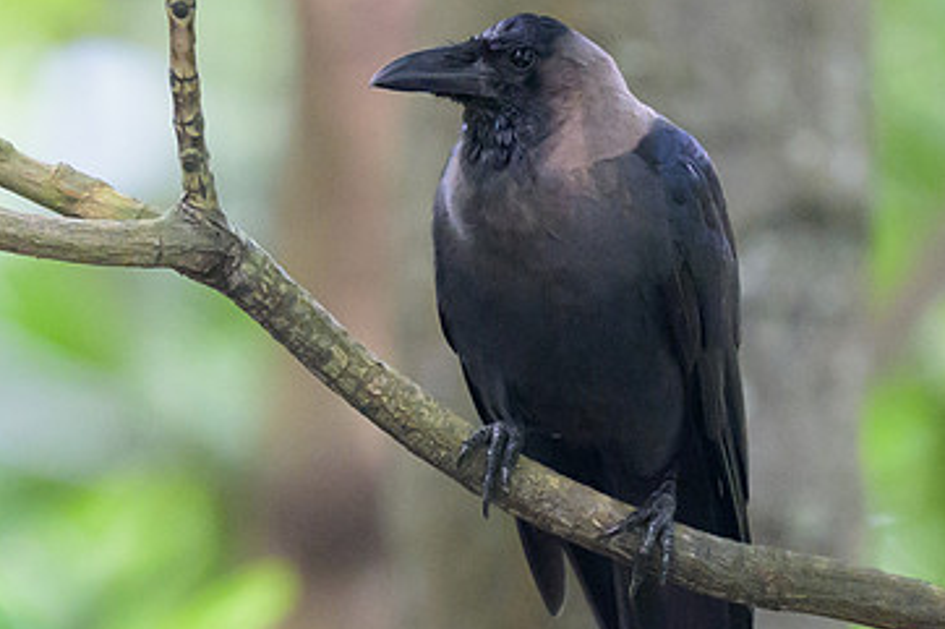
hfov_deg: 1.3
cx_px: 218
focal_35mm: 1649
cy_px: 304
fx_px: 43264
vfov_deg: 0.8
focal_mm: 400
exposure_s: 1/1000
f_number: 2.8
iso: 5000
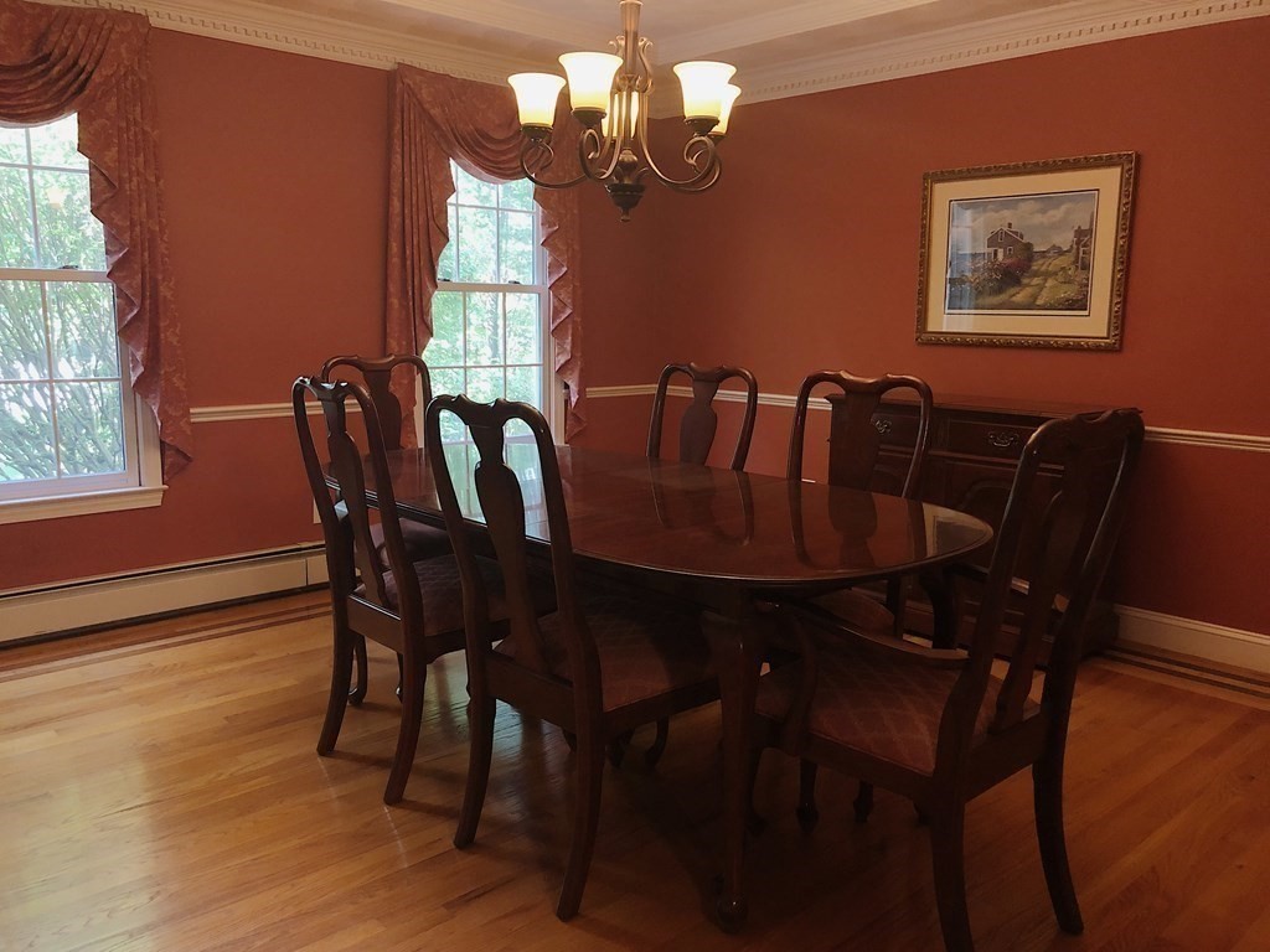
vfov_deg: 49.7
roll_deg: +0.9
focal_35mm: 28
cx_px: 635
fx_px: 1027
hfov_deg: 63.4
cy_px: 476
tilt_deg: -9.1
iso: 50
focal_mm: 4
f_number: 1.8
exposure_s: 1/15
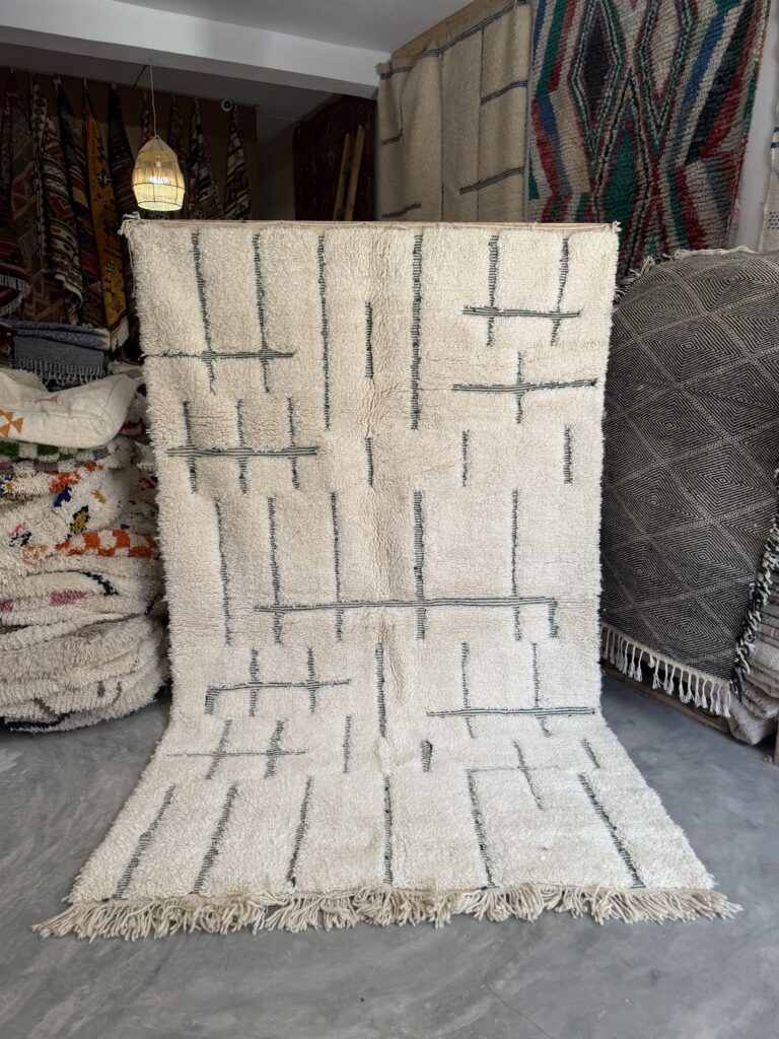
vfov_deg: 71.6
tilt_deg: -12.6
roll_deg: +0.1
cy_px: 520
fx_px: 720
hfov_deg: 56.8
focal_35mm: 24
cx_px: 390
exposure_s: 1/517
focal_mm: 6.76
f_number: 1.78
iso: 80
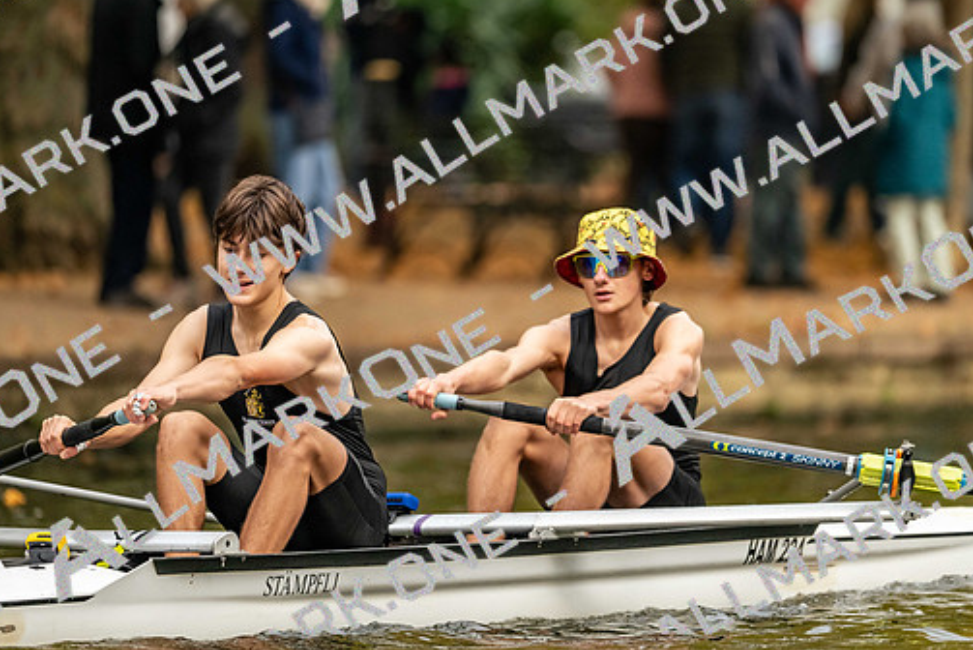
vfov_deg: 3.0
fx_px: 12466
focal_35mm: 461
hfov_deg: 4.5
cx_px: 443
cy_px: 303
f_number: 4.5
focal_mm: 400
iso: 2800
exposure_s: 1/2500
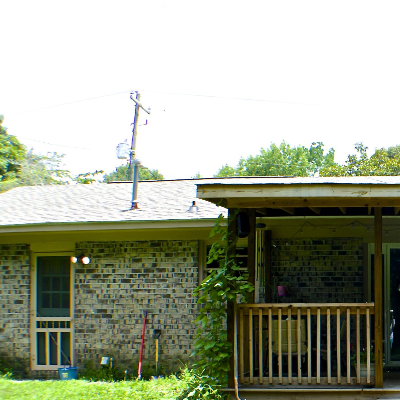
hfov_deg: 20.7
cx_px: 428
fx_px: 1046
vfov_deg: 21.5
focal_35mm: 80
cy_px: 290
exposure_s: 1/160
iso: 100
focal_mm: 26
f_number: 6.3
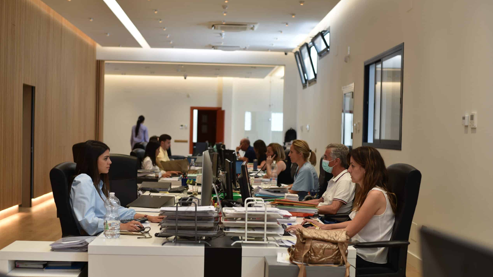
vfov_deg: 22.6
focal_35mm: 53
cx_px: 246
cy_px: 156
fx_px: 693
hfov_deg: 39.2
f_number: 3.2
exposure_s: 1/60
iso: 100
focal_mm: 50
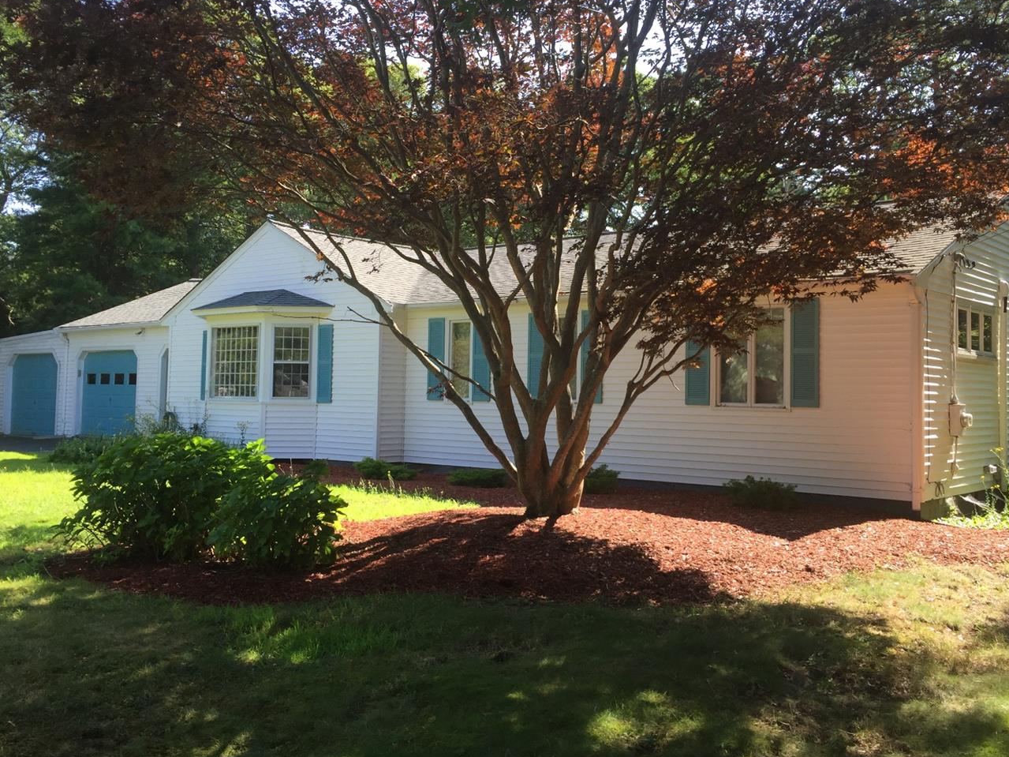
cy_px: 344
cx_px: 529
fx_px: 991
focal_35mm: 34
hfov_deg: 53.9
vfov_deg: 41.7
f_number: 2.2
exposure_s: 1/359
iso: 32
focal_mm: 4.15
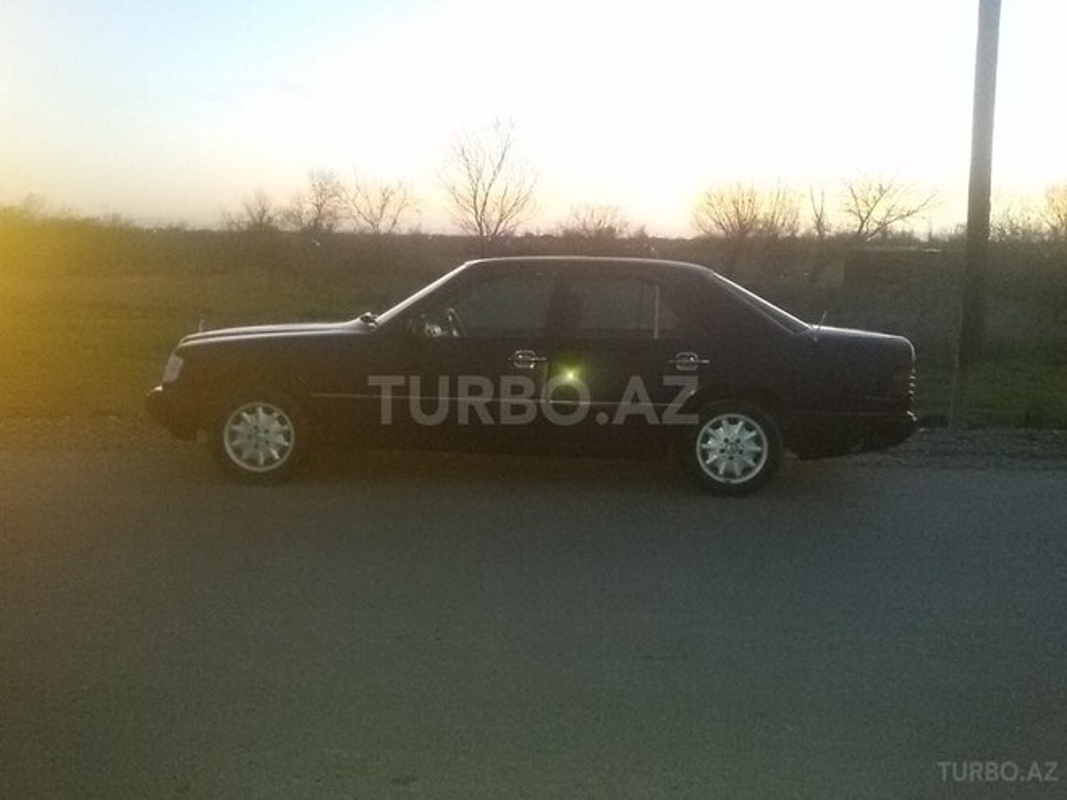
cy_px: 400
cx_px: 534
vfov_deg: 45.4
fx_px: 956
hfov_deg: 58.4
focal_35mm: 31
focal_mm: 2.93
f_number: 2.4
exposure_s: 1/15
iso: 500
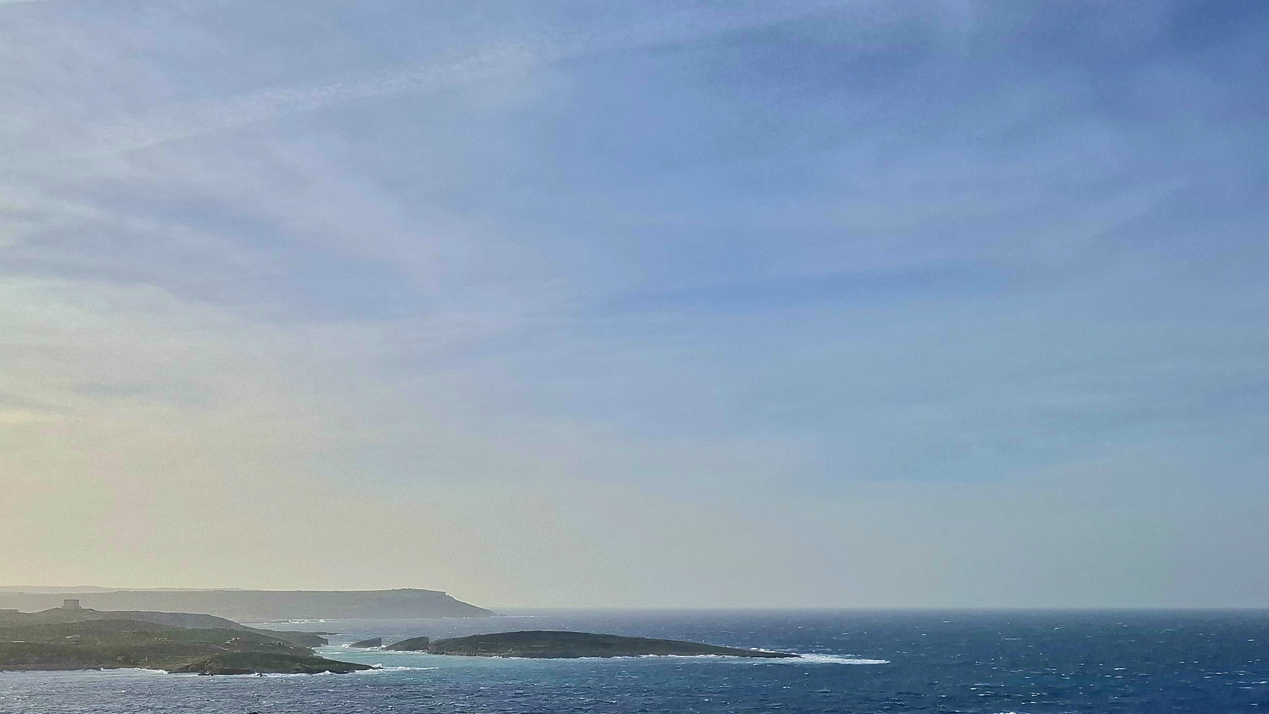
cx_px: 335
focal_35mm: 42
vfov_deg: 27.4
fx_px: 1413
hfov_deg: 46.8
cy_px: 633
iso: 50
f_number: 1.8
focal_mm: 5.54
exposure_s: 1/10000
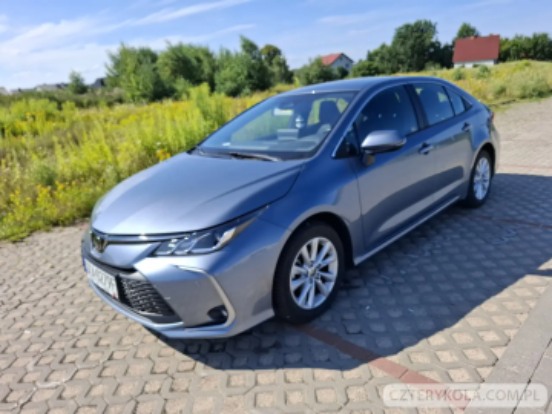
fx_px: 367
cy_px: 207
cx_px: 276
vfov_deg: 58.9
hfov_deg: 73.9
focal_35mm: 23
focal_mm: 5.54
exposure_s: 1/1773
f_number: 1.8
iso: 50
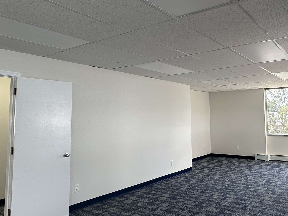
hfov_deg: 59.0
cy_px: 95
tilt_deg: +5.3
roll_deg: +0.6
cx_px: 185
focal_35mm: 30
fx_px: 250
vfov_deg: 46.7
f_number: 2.2
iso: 50
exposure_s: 1/120
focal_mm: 2.22
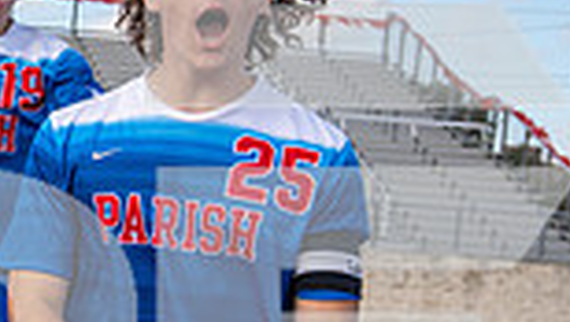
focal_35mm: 130
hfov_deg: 14.9
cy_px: 365
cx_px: -359
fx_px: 1967
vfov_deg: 9.3
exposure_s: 1/1600
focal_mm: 33
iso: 250
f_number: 5
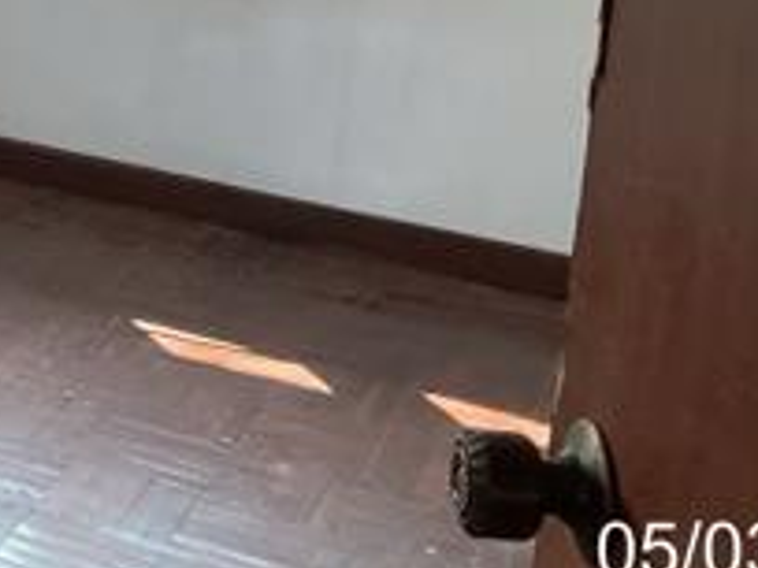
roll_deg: -2.4
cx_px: -171
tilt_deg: -5.9
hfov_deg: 19.5
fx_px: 2058
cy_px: -251
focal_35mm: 94
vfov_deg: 14.8
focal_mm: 3
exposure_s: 1/120
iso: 64
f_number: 1.8
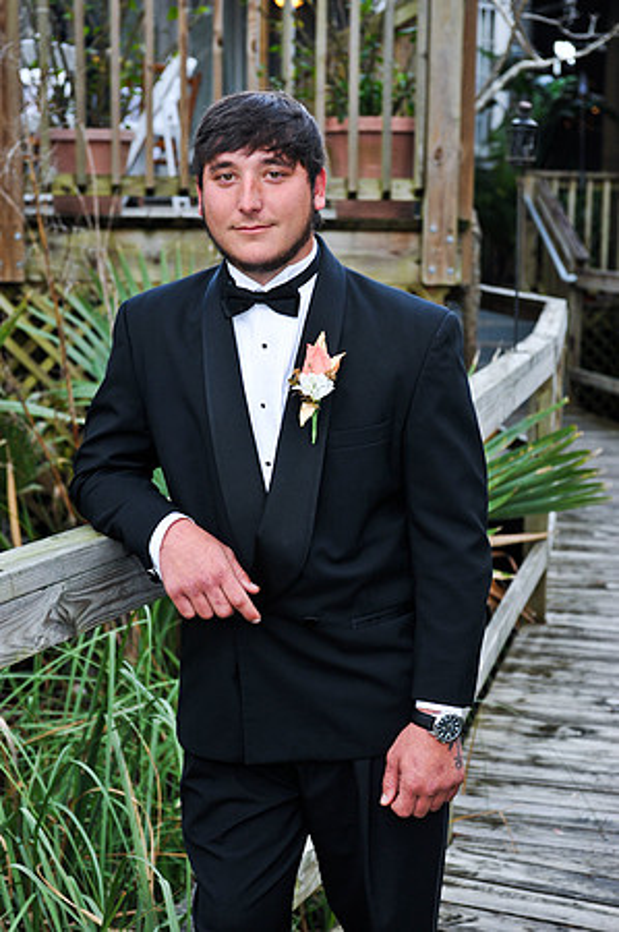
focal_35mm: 70
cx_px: 310
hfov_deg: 19.4
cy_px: 466
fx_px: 1809
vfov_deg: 28.9
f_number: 5.6
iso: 320
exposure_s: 1/160
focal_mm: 70
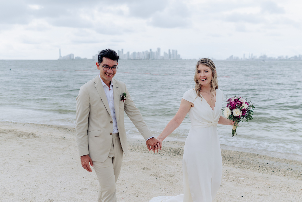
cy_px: 101
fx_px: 296
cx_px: 151
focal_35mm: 35
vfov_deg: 37.6
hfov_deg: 54.0
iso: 640
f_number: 2.5
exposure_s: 1/500
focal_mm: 35
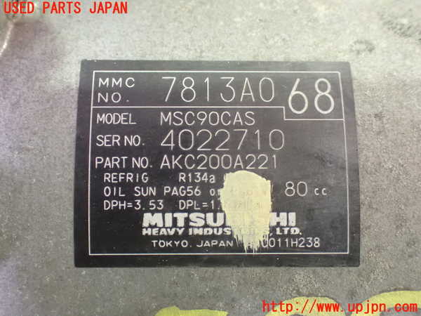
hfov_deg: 45.8
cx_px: 210
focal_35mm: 41
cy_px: 158
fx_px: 499
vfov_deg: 35.1
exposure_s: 1/20
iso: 1600
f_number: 2.8
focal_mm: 7.31
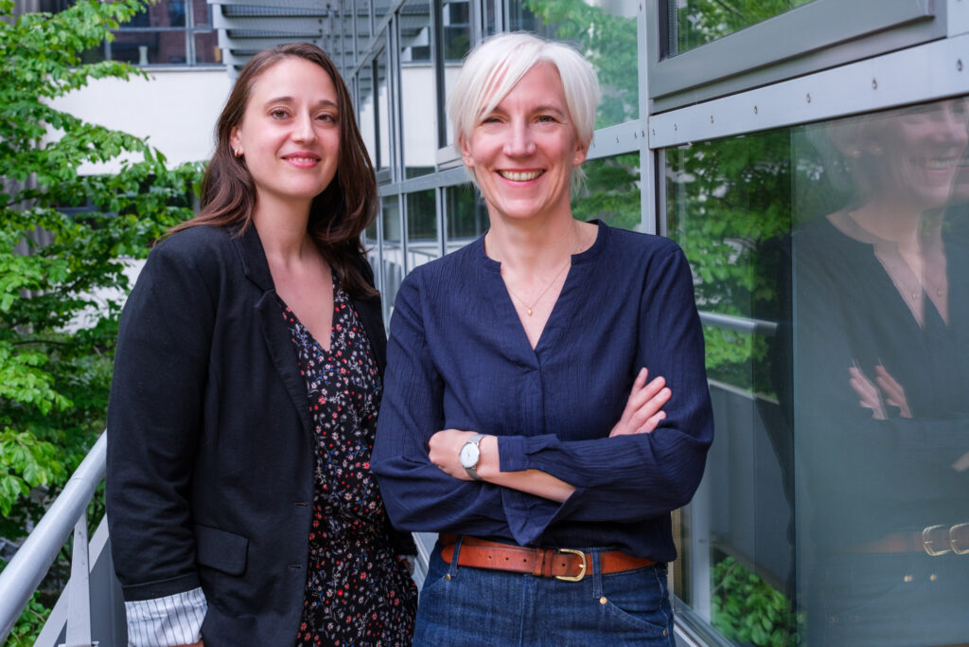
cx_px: 484
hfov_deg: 39.6
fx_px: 1346
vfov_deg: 27.0
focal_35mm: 50
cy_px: 324
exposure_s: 1/320
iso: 500
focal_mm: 33
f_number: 5
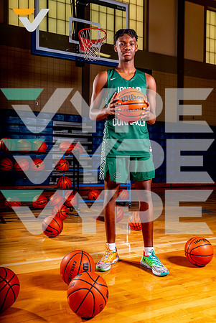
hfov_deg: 42.4
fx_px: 278
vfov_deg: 60.2
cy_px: 162
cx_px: 108
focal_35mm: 31
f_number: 5.6
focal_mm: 31
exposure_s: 1/200
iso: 100
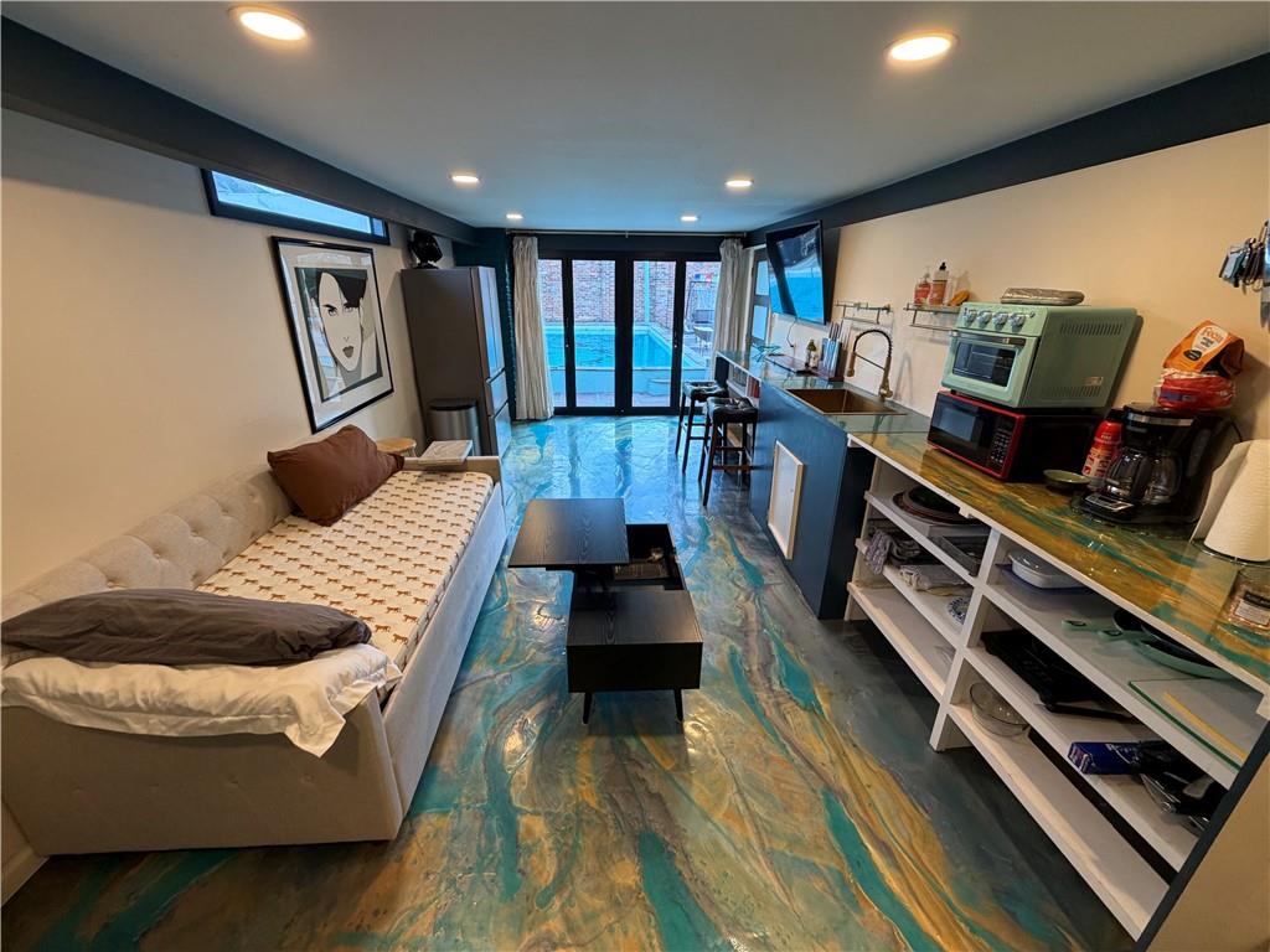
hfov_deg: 102.1
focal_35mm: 14
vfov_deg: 85.7
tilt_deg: -20.7
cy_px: 476
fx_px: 514
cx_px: 635
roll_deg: -0.7
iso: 160
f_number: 2.2
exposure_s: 1/60
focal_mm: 2.22
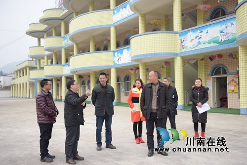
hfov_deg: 53.1
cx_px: 124
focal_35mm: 36
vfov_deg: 36.9
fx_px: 247
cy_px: 82
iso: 1250
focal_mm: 36
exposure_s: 1/8000
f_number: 2.8
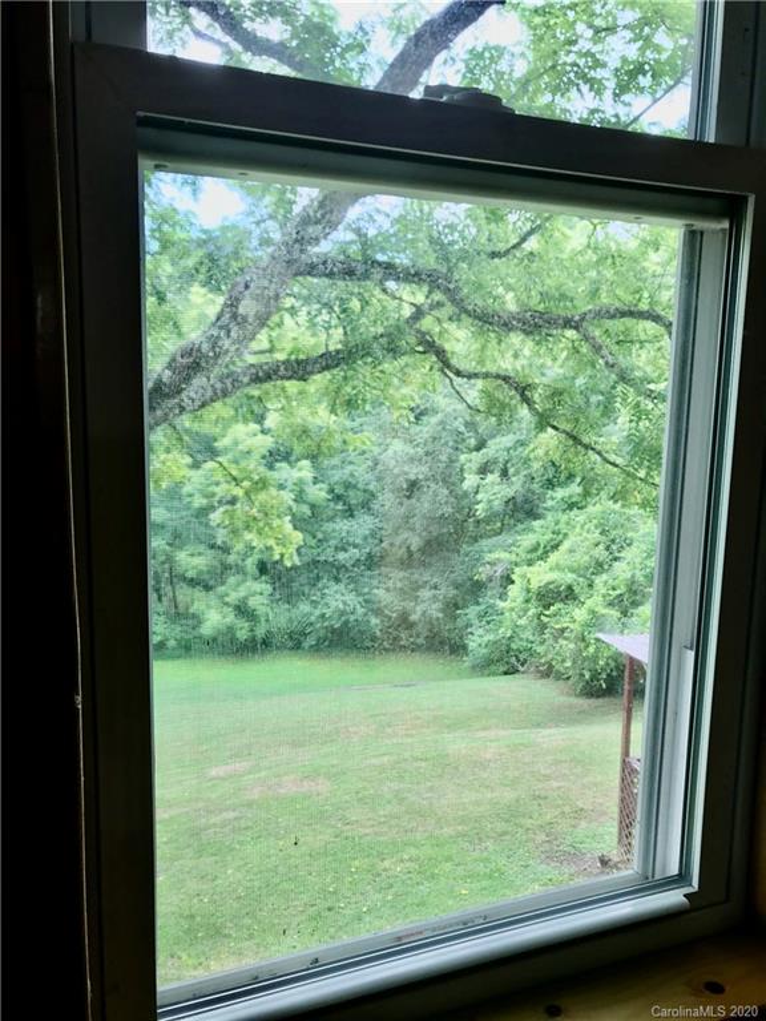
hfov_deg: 49.7
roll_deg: -0.8
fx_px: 826
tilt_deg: -9.3
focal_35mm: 28
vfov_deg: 63.4
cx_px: 383
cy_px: 510
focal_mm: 3.99
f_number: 1.8
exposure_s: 1/60
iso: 20
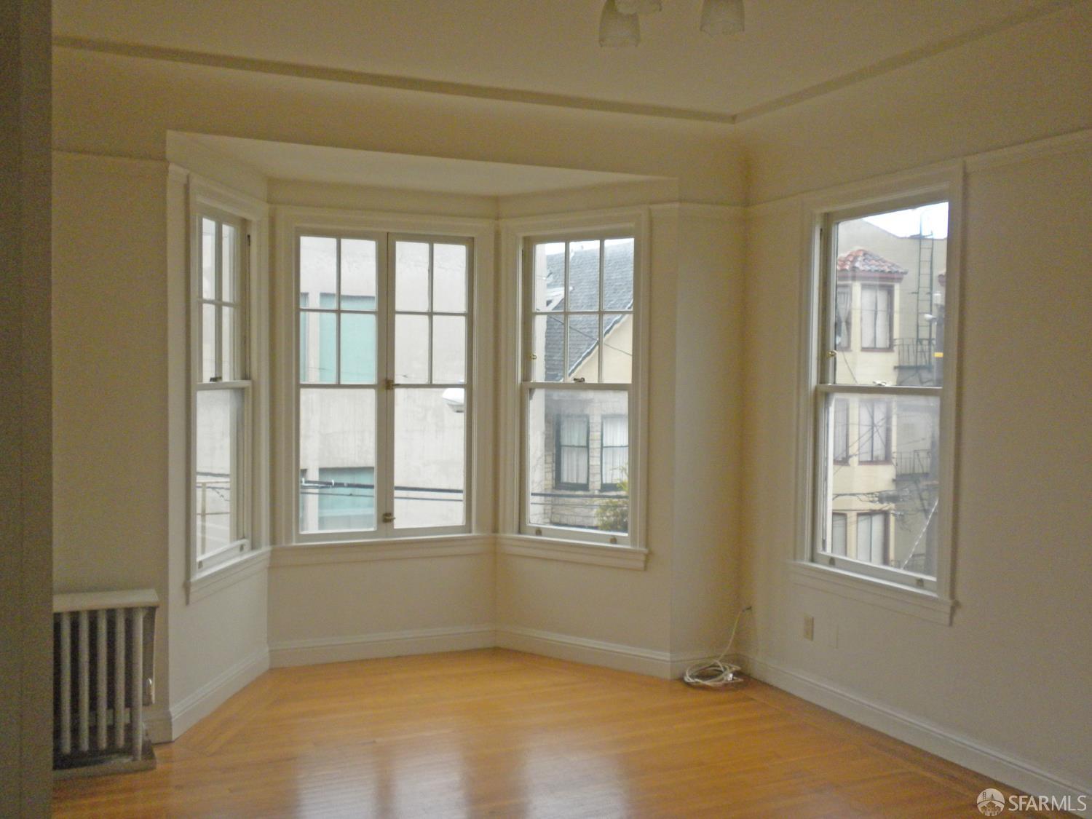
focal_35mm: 37
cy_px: 410
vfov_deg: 38.7
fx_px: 1167
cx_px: 546
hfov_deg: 50.1
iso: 266
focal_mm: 6.6
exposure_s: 1/510
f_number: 3.5
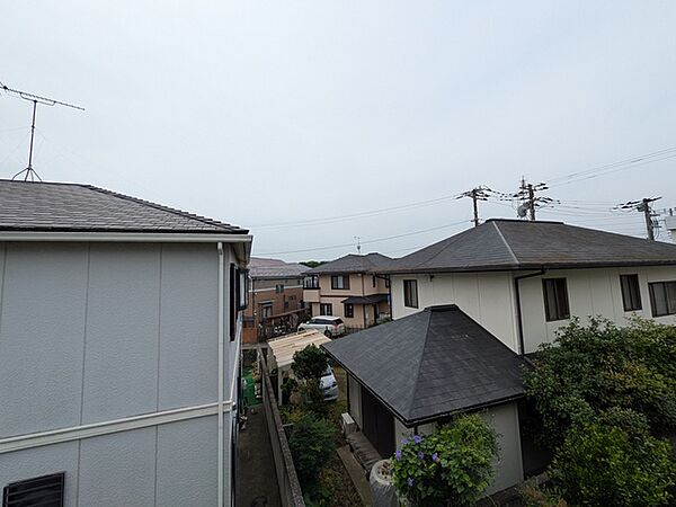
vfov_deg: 85.7
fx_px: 273
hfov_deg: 102.1
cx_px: 338
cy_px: 254
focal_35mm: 14
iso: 61
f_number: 2.2
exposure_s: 1/2833
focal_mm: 1.83
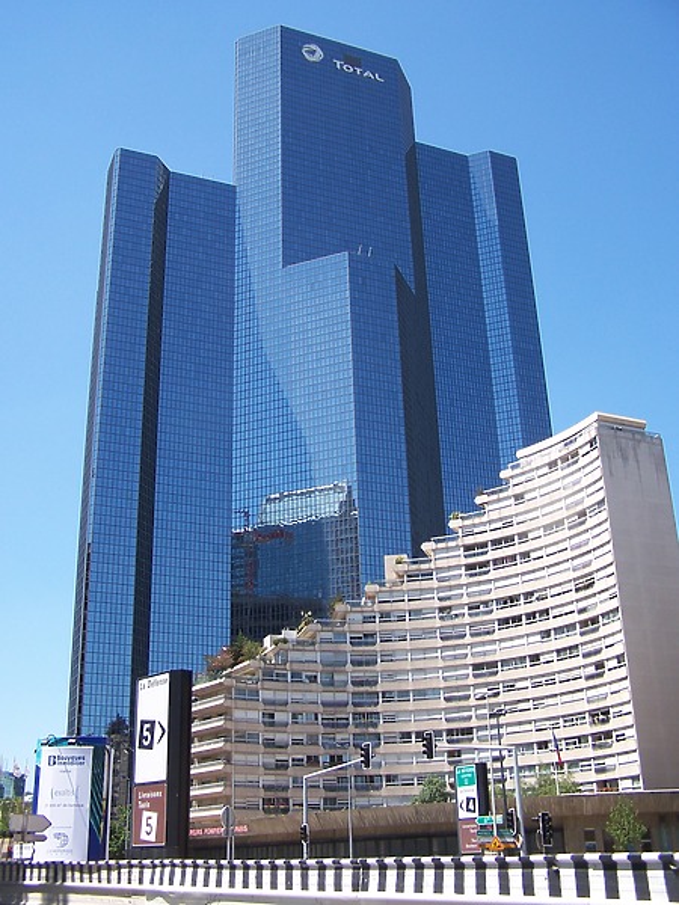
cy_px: 452
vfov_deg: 49.0
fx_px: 994
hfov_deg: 37.7
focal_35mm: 38
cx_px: 340
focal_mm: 6.3
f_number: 2.8
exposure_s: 1/1000
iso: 80
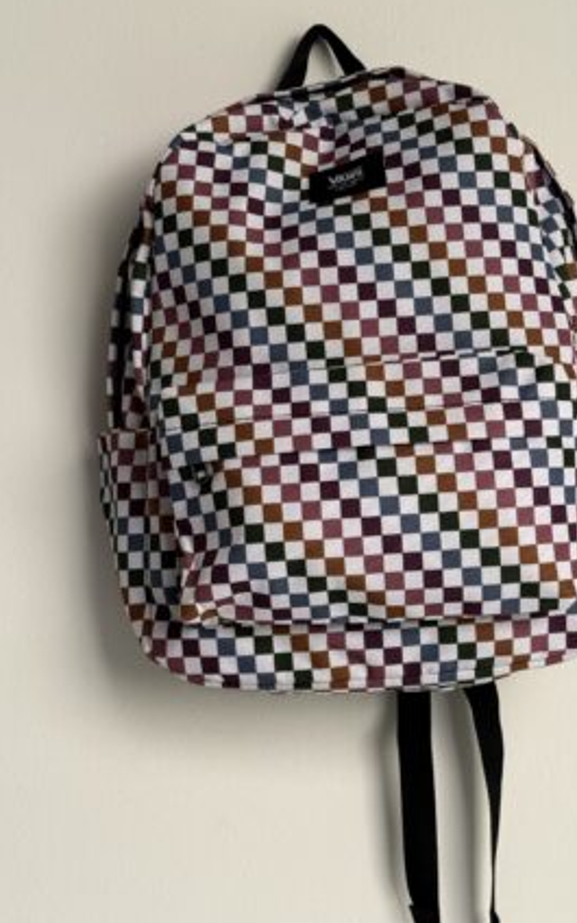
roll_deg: +1.6
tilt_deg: +6.1
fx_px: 1409
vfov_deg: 36.3
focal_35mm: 56
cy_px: 445
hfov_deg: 23.1
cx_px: 377
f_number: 1.78
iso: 80
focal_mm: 6.76
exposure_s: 1/196
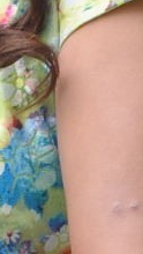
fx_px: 8069
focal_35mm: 1199
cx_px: 57
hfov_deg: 1.0
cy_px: 309
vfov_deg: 1.8
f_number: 5.6
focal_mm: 105
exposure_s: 1/160
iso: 400
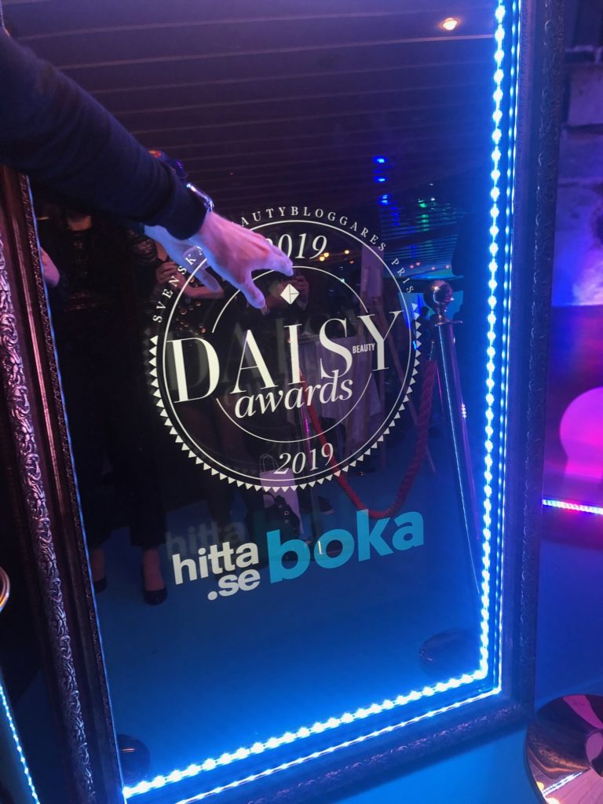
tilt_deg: -29.4
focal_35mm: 28
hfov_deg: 49.7
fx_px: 650
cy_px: 402
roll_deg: -2.4
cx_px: 302
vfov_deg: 63.4
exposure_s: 1/17
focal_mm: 4
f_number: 1.8
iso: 100
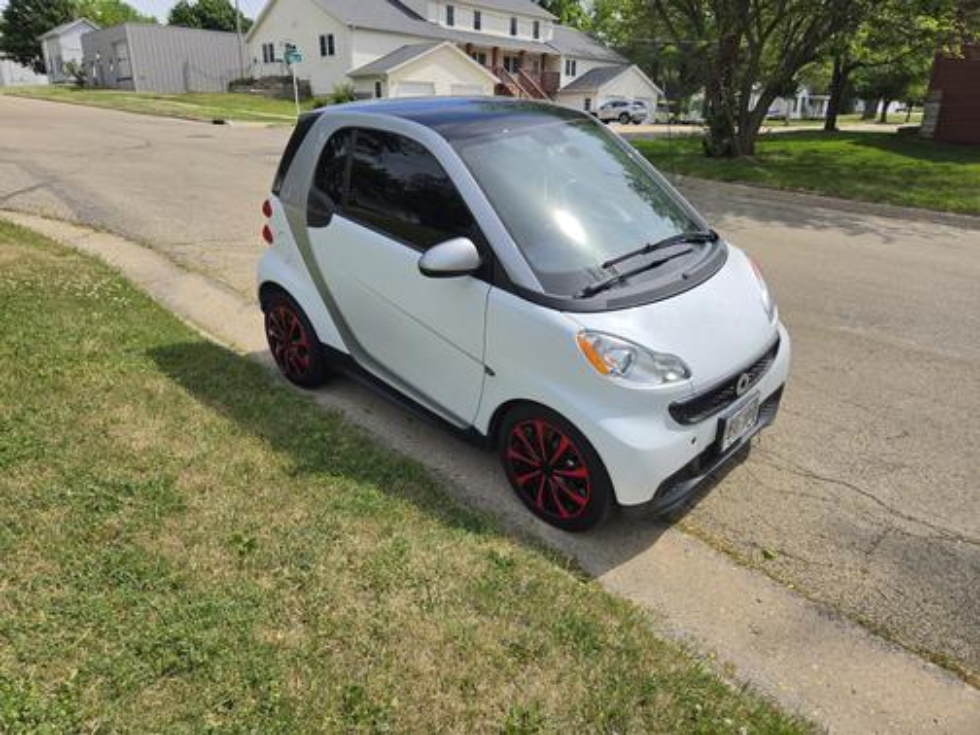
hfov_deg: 73.9
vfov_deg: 58.9
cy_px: 368
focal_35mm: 23
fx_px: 651
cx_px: 490
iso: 80
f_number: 1.8
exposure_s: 1/5697
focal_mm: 5.4
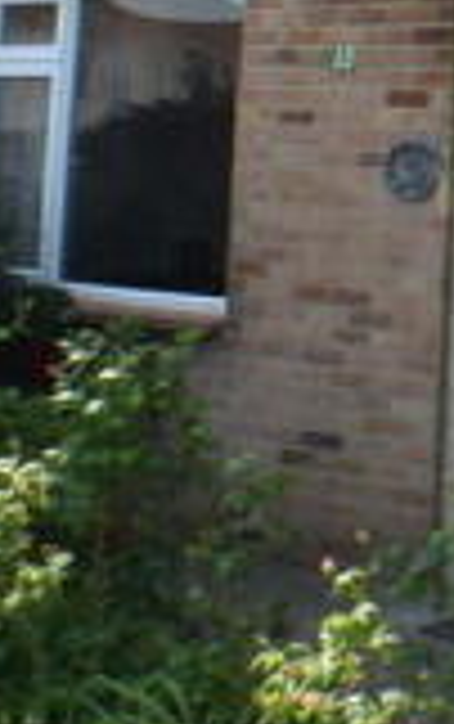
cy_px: -70
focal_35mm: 112
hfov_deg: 10.9
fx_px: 2211
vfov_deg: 17.9
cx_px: 820
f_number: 8
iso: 220
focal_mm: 18
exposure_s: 1/250
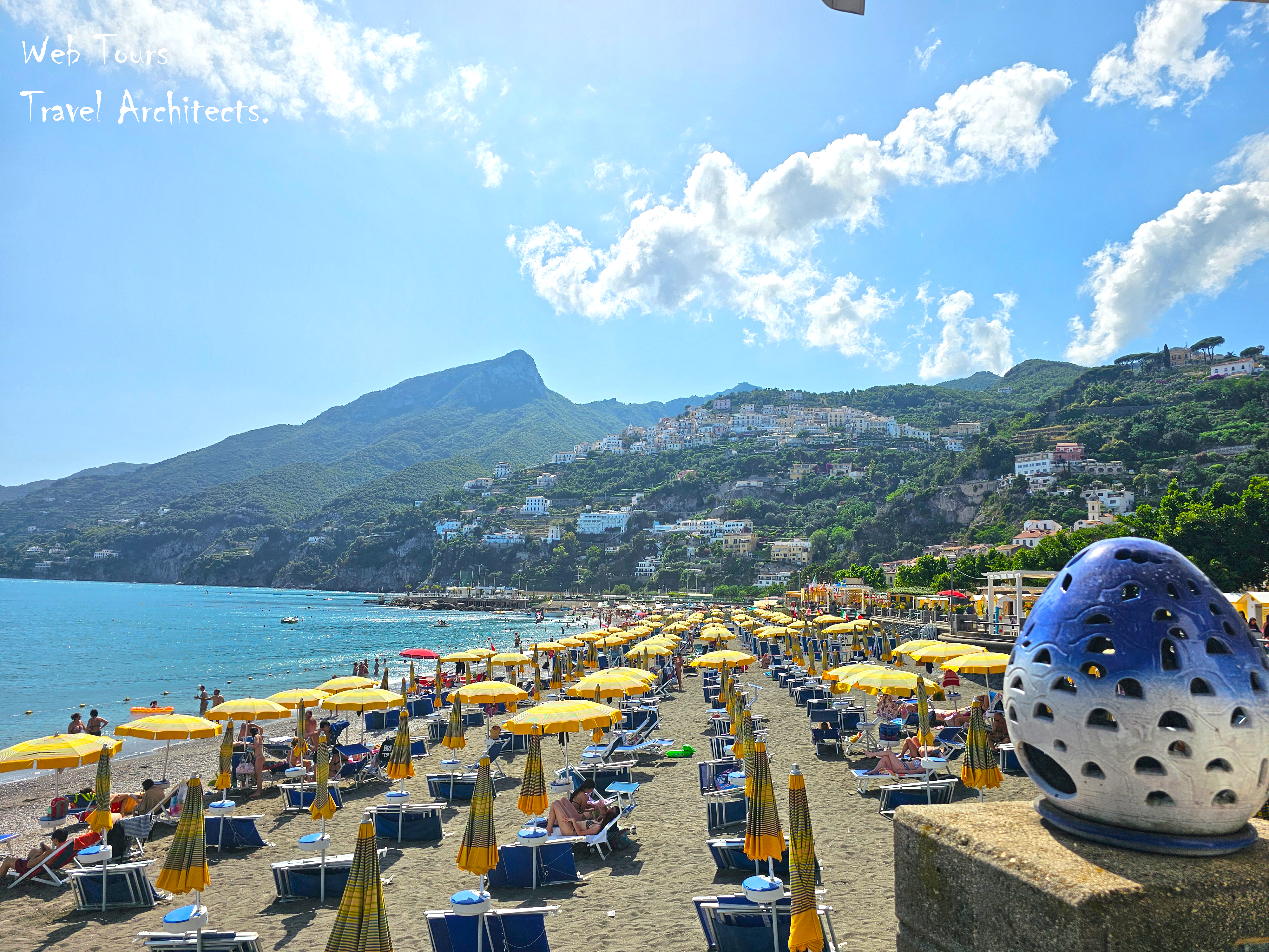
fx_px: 843
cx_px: 634
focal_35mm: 23
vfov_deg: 58.9
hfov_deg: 73.9
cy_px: 476
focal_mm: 6.3
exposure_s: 1/2000
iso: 12
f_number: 1.7
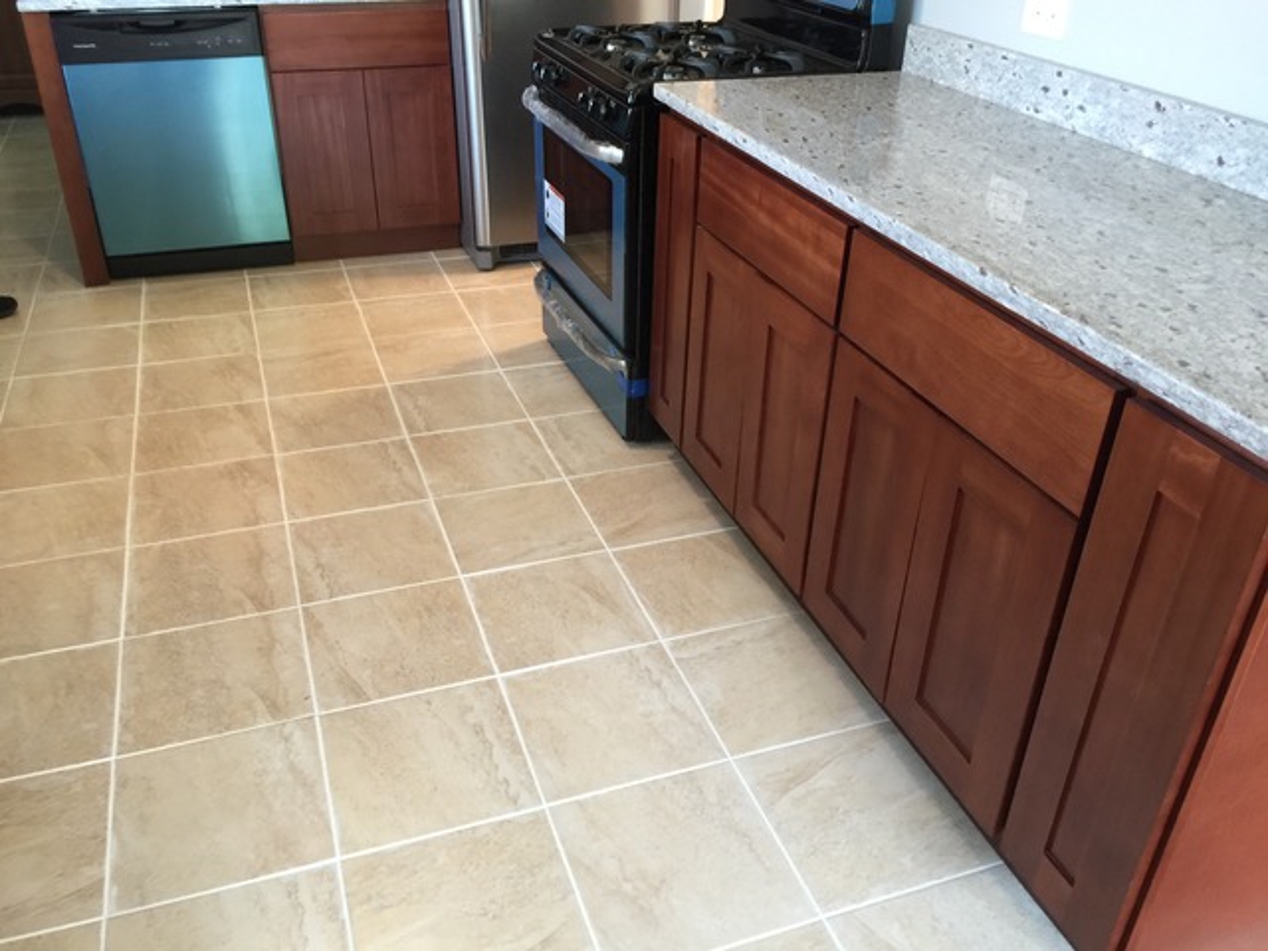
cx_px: 634
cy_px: 476
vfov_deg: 48.2
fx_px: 1062
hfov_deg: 61.7
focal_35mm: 29
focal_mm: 4.15
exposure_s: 1/15
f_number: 2.2
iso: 64
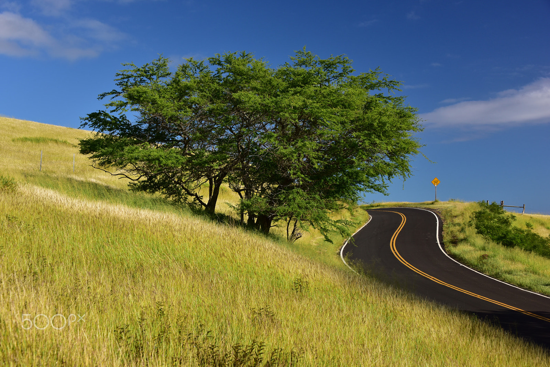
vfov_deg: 28.1
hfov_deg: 41.1
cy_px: 184
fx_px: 734
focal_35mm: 48
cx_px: 275
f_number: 9
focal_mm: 48
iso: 250
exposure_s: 1/250
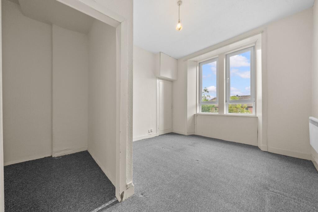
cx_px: 159
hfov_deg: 112.6
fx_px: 106
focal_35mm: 12
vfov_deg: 90.1
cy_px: 106
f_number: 4.5
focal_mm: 12
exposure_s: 1/25
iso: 800
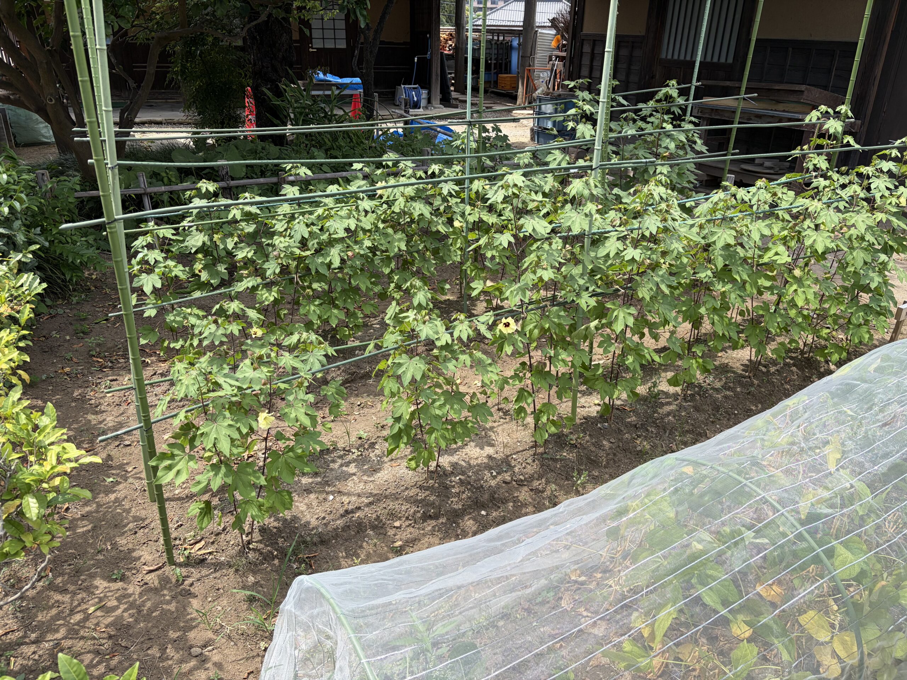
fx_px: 681
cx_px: 454
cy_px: 340
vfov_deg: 53.1
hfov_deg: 67.3
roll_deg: -1.0
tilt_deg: -23.7
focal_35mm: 26
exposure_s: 1/1263
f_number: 1.6
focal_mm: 5.96
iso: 50
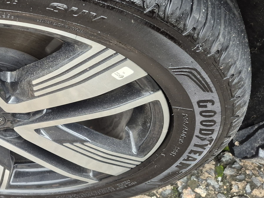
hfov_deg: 32.8
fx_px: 389
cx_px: -28
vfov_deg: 28.5
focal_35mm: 51
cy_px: 80
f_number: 1.8
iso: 125
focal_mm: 5.4
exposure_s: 1/180
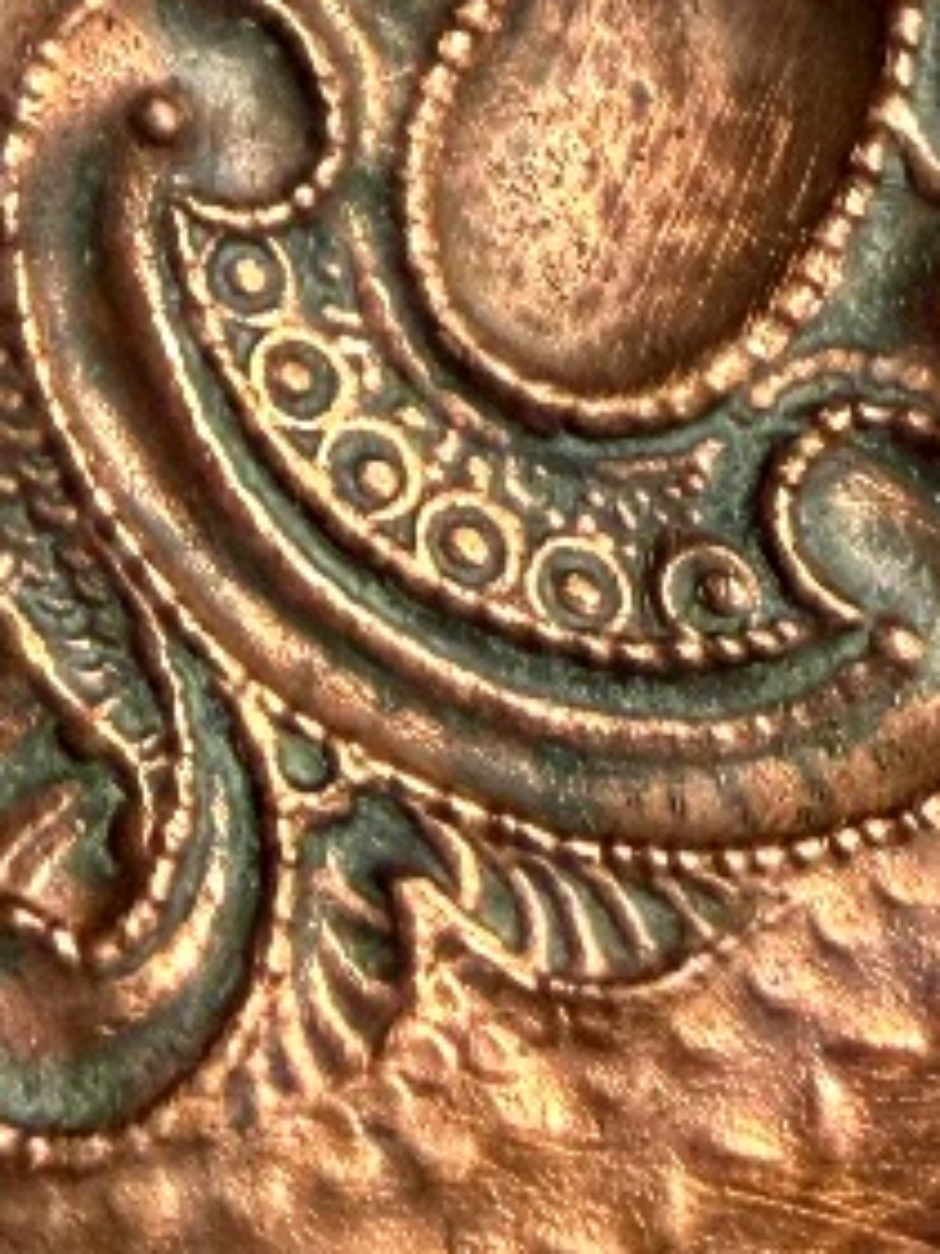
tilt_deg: -58.0
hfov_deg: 13.6
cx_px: -398
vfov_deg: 18.0
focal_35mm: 103
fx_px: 3729
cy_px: -318
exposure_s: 1/60
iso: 320
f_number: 2.2
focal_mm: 2.22
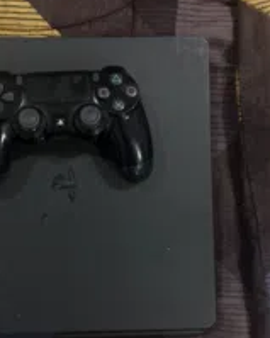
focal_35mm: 47
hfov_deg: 31.7
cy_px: 151
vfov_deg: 39.5
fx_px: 470
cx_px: 78
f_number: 1.78
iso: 640
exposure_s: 1/50
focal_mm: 6.76
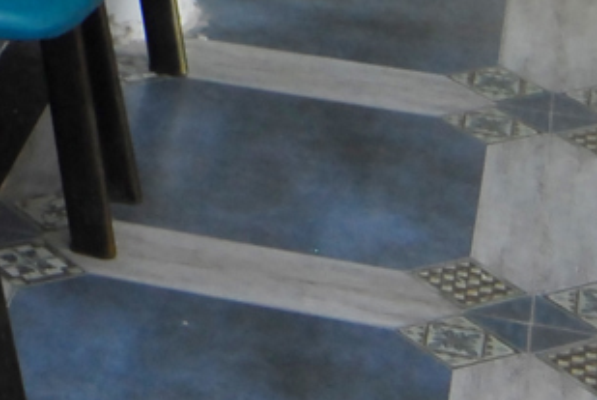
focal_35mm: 154
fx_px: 2557
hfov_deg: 12.2
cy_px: -676
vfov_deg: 8.0
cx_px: -475
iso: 400
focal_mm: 18
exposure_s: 1/50
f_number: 4
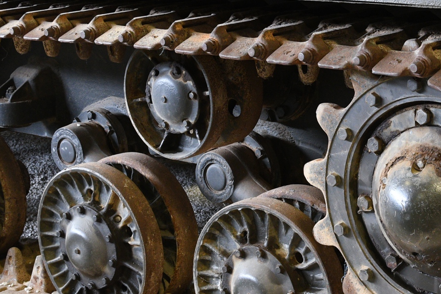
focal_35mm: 88
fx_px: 1078
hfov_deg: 22.5
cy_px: 86
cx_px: 402
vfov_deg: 15.5
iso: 1000
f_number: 3.5
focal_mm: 22
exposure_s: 1/50
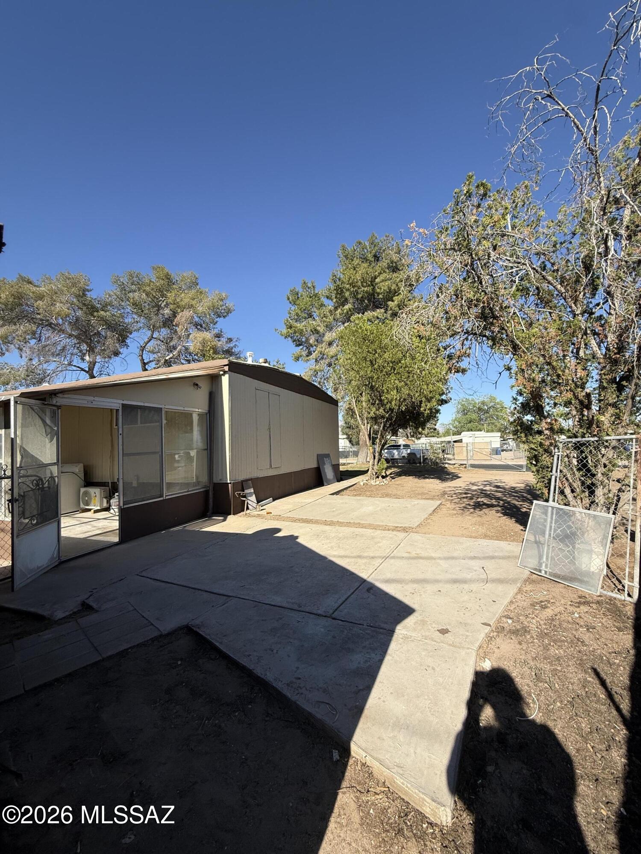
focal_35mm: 14
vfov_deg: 102.1
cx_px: 320
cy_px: 427
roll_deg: +1.9
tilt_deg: +3.2
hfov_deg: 85.7
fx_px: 346
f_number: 2.2
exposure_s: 1/1745
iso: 50
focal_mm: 2.22
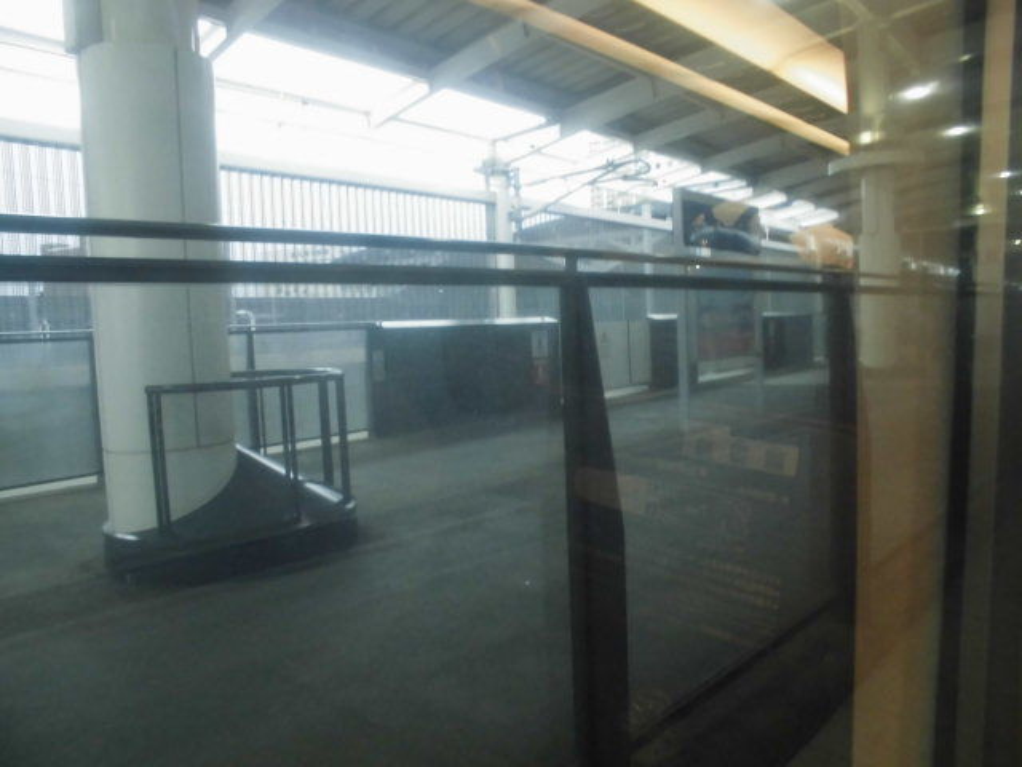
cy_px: 384
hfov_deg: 67.3
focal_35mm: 26
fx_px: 768
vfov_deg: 53.1
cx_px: 511
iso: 400
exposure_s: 1/40
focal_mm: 4.6
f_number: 3.5
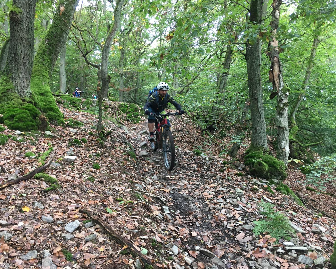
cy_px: 136
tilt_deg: +6.9
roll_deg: +0.7
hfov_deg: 57.2
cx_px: 172
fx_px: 308
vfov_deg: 47.1
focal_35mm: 31
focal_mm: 4.15
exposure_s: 1/33
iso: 50
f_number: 2.2
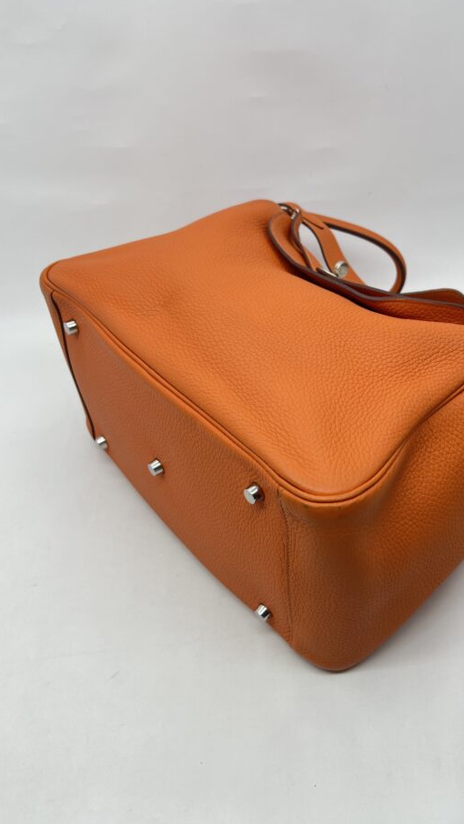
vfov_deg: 61.0
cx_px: 316
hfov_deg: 36.3
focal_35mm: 32
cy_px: 417
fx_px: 700
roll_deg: +2.6
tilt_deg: -40.9
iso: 32
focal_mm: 5.7
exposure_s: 1/113
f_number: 1.5
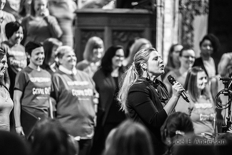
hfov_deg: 10.3
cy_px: 78
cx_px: 116
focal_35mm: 200
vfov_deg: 6.9
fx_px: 1289
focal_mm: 200
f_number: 2.8
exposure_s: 1/200
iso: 6400
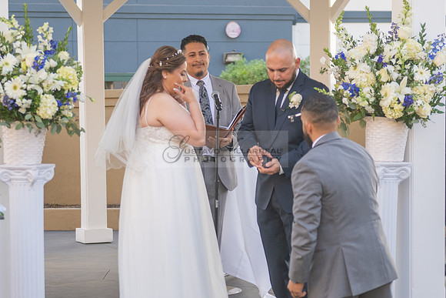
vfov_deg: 14.3
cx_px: 202
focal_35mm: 95
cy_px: 215
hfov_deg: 21.3
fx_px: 1183
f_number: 2.8
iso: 400
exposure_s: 1/800
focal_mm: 62
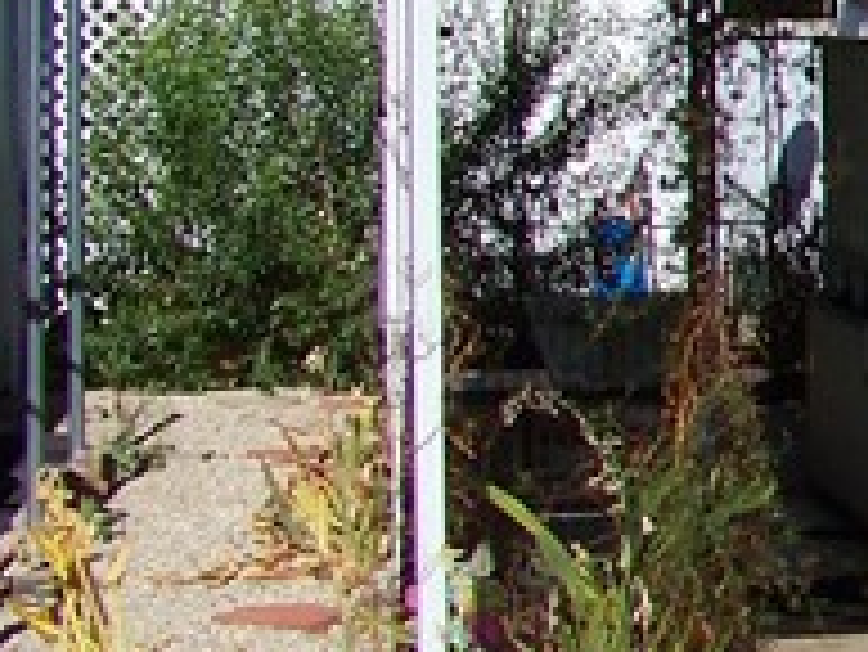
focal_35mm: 175
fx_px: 4391
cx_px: 2168
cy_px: 211
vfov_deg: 8.5
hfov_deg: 9.8
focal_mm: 5.85
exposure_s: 1/1250
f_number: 3.6
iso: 64
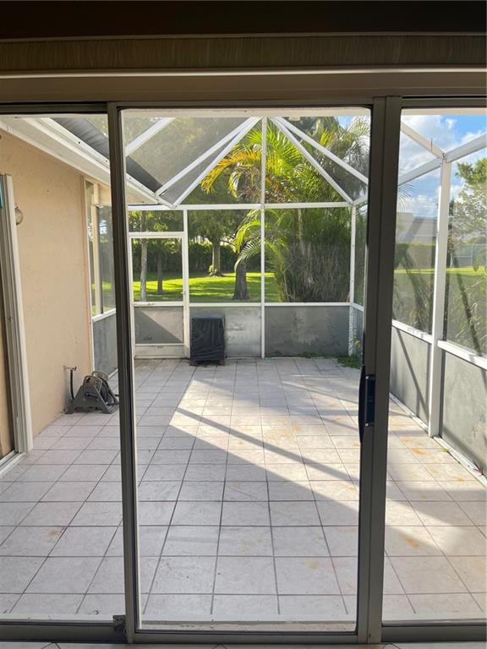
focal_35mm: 26
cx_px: 244
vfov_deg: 67.3
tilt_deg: -4.8
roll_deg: +0.6
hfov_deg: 53.1
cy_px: 324
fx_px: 488
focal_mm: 5.1
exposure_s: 1/421
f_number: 1.6
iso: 32
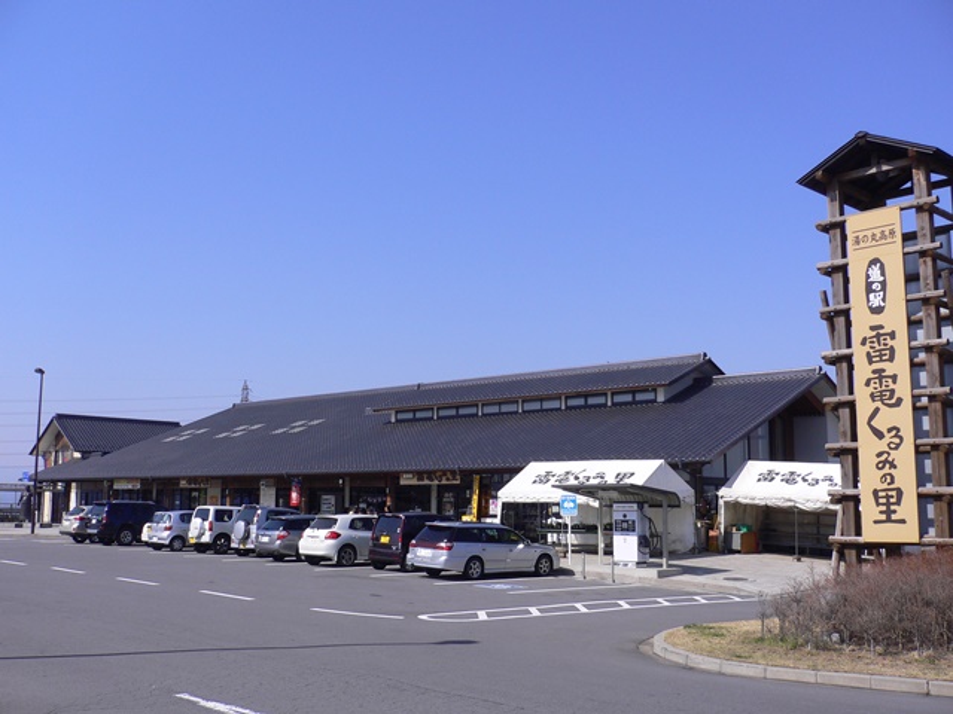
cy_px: 357
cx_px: 476
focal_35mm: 35
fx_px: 964
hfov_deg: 52.6
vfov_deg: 40.7
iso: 80
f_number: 5.6
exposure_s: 1/400
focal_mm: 5.8
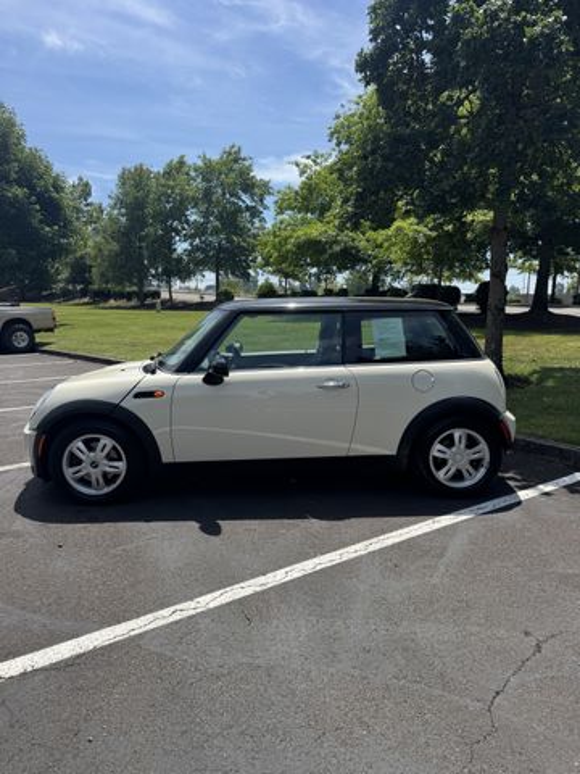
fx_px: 536
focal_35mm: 24
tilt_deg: -9.0
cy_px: 387
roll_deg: -0.1
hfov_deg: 56.8
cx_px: 290
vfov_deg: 71.6
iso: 80
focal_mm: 6.76
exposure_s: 1/3802
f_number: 1.78
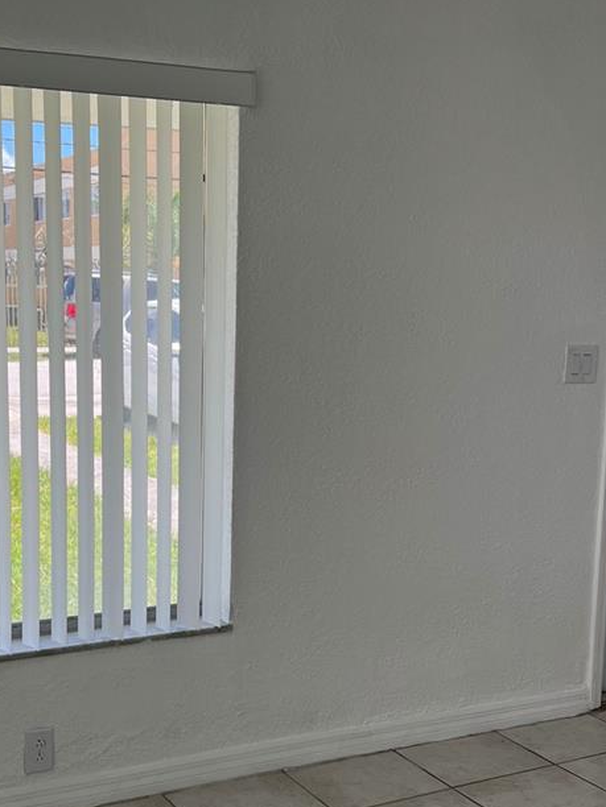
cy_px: 468
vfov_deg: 37.4
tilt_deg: -9.8
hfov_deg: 28.5
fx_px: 1190
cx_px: 240
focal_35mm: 51
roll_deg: -0.4
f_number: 1.5
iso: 50
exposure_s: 1/733
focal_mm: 5.7
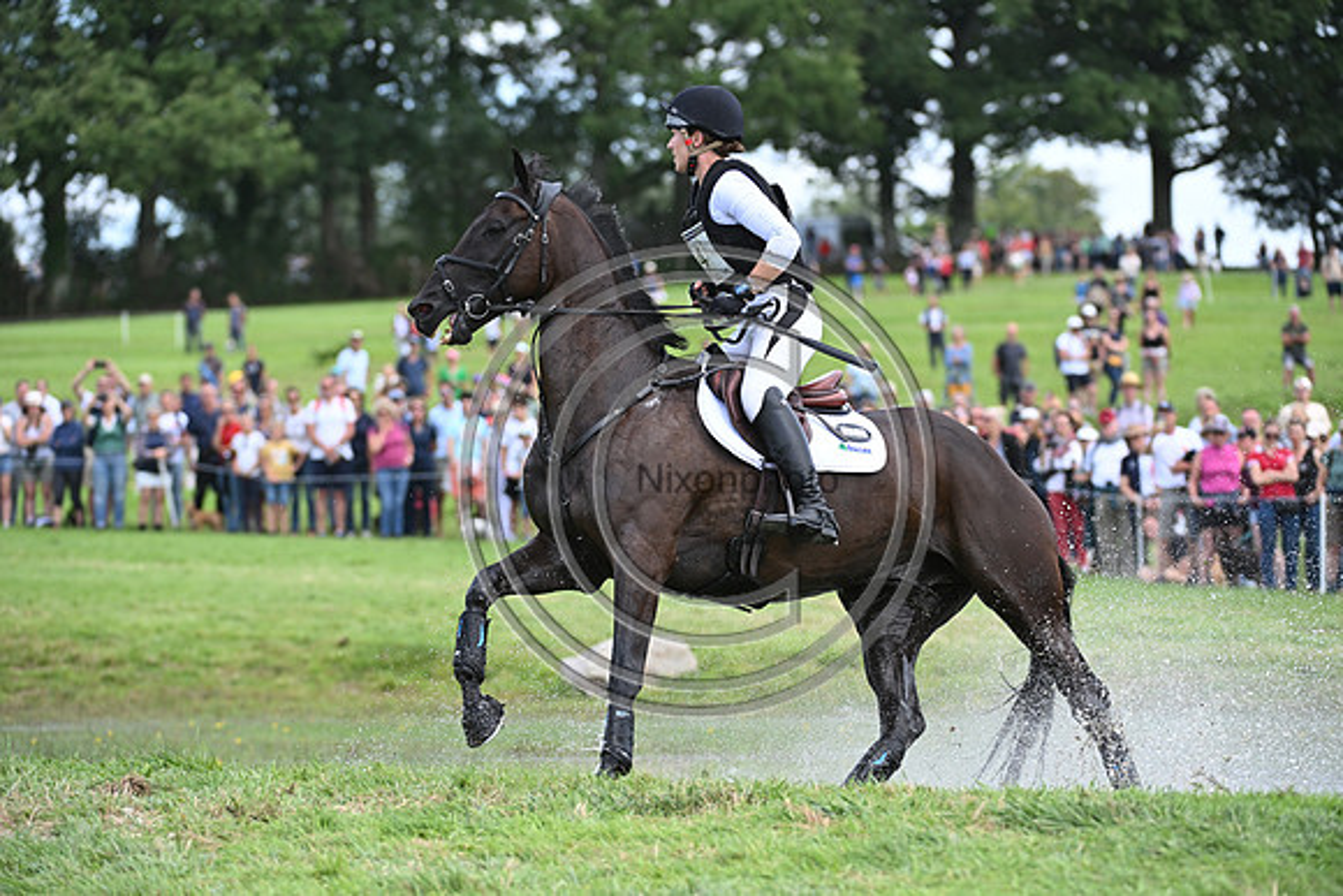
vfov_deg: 6.9
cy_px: 448
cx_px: 672
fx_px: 7463
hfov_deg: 10.3
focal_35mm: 200
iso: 800
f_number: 5
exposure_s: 1/1600
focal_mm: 200
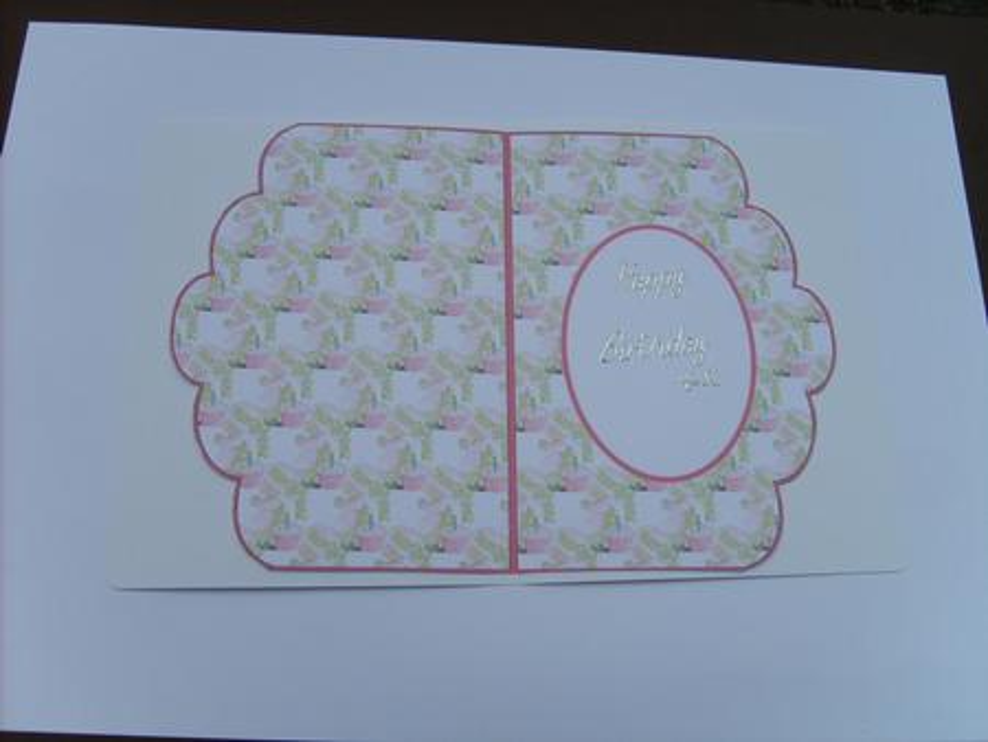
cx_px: 494
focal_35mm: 35
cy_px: 371
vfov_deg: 40.7
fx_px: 999
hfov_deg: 52.6
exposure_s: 1/500
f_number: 2.8
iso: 50
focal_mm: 5.8
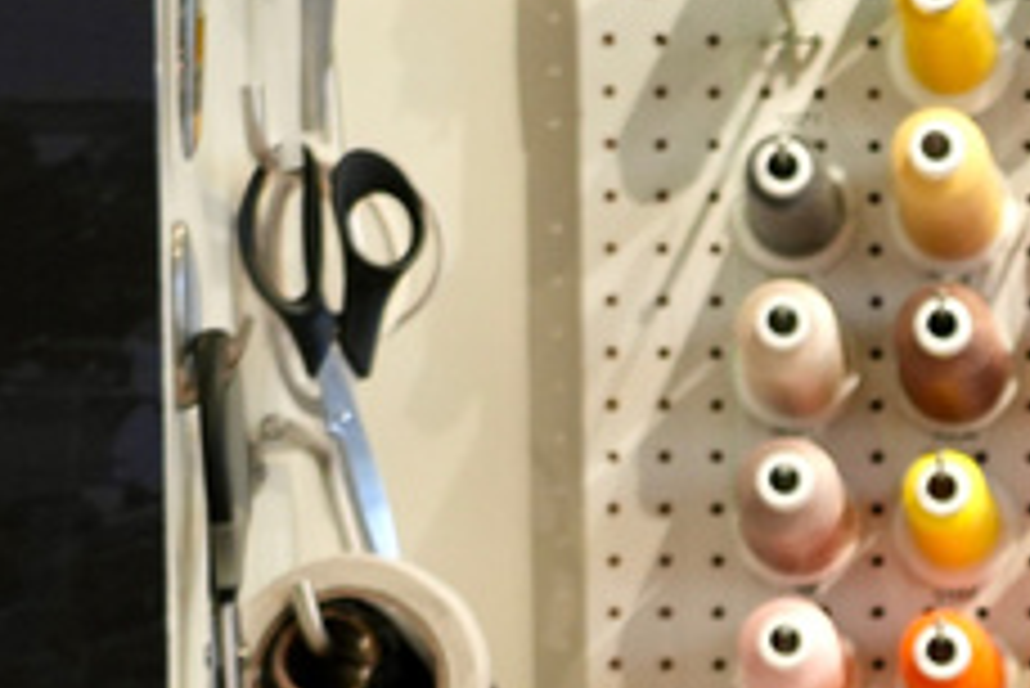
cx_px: 1858
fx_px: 6527
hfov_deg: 8.7
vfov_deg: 6.0
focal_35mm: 228
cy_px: 1075
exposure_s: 1/160
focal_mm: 51
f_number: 4
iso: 1000
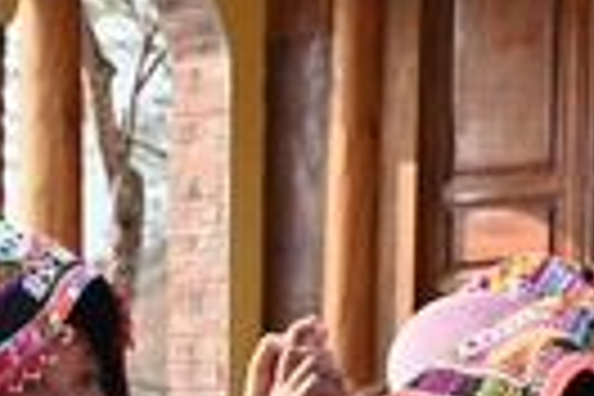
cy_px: 716
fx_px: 3745
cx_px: -63
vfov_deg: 5.9
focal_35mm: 227
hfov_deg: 9.0
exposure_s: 1/160
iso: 100
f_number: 9
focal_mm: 46
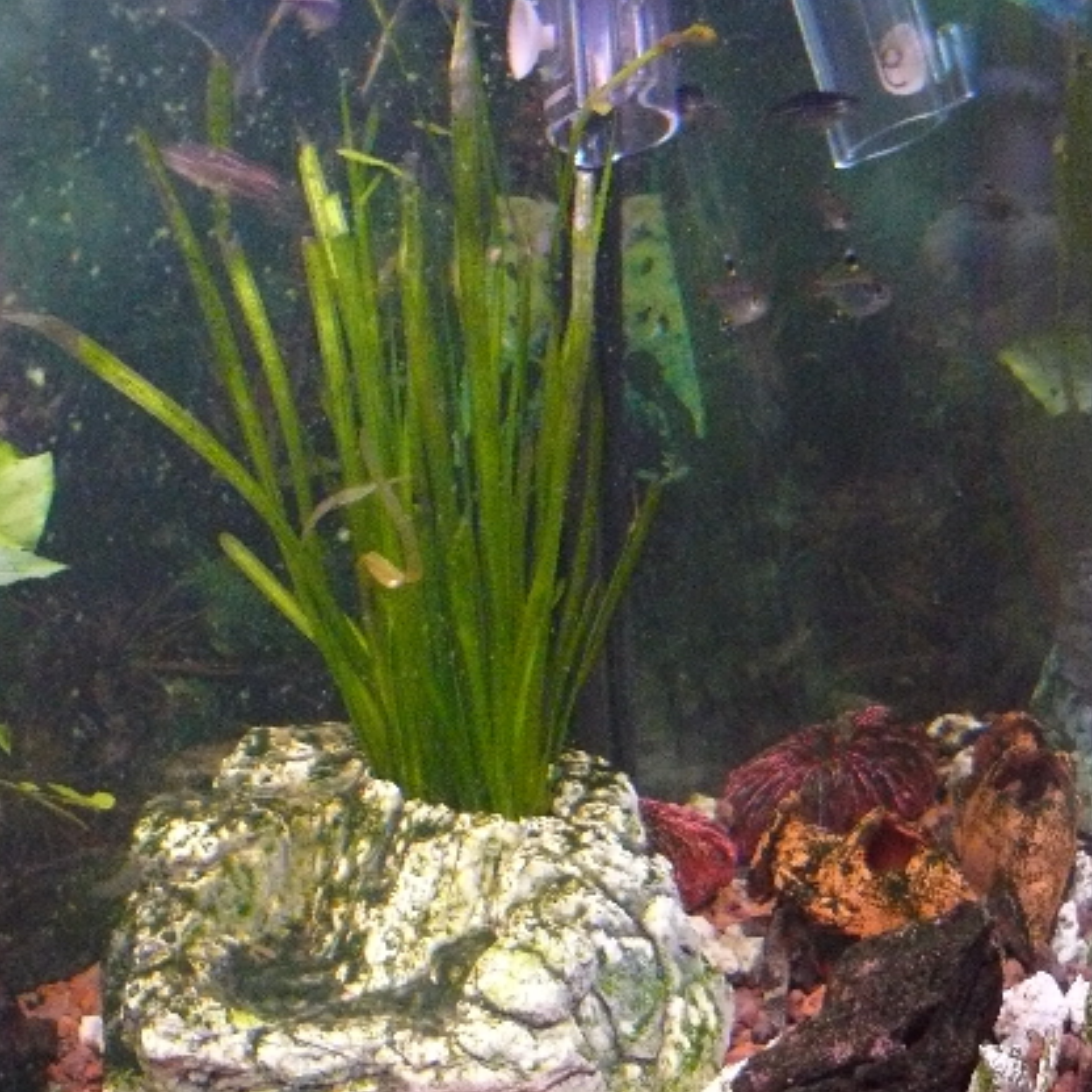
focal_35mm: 49
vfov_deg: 34.7
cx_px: 402
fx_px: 1749
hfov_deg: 34.5
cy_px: 593
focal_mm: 6
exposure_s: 1/8
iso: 800
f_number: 2.8
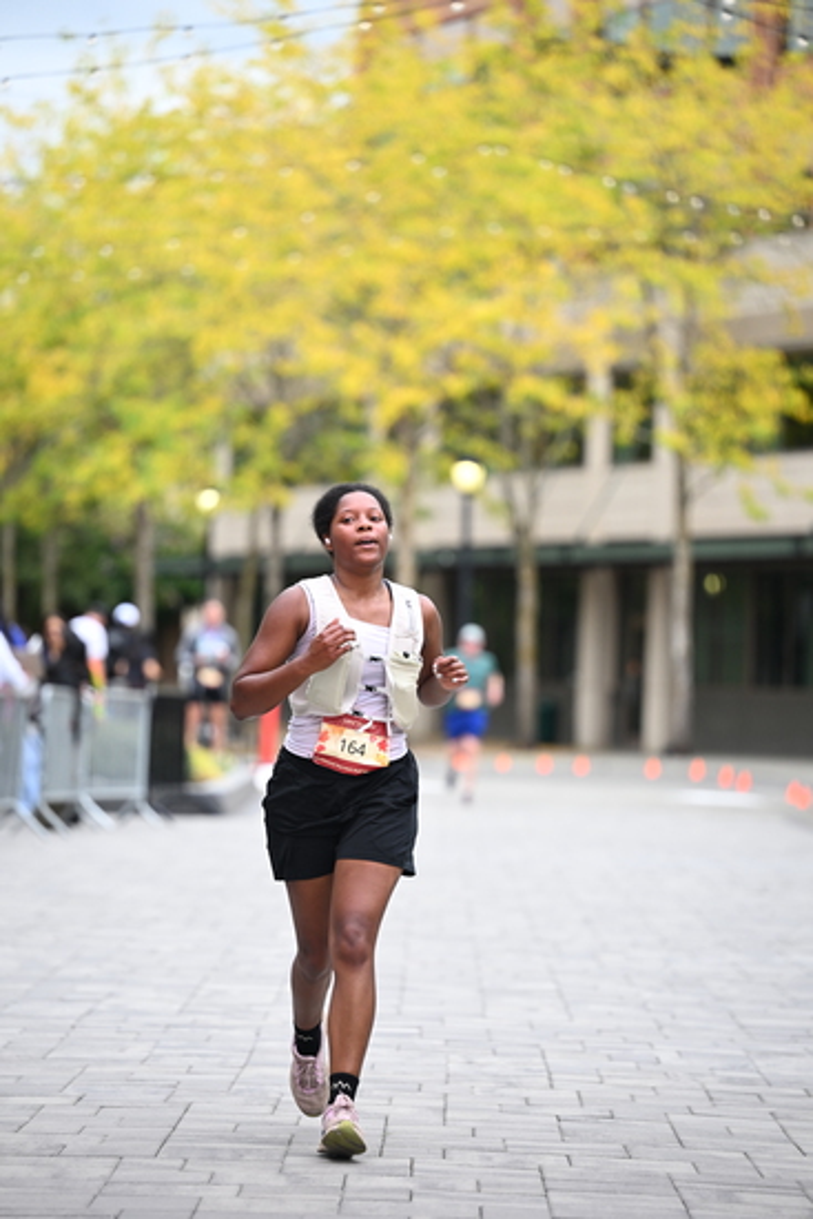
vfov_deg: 14.1
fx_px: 4908
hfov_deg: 9.5
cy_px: 610
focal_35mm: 145
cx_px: 406
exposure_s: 1/1600
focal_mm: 145
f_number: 2.8
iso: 640
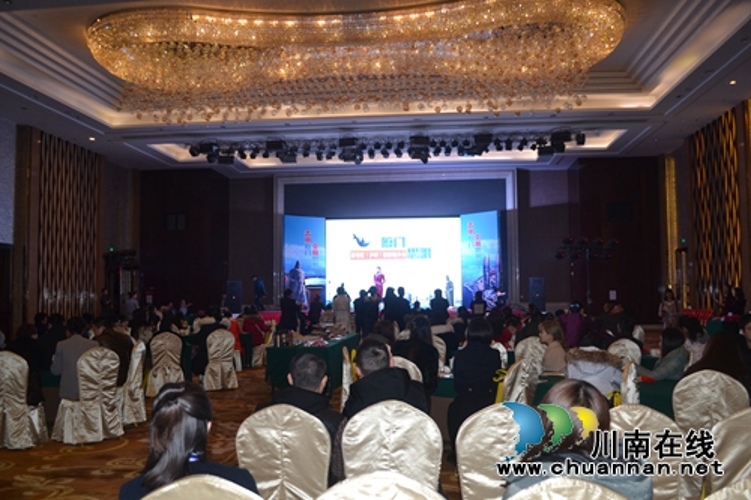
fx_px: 688
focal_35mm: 33
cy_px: 250
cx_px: 376
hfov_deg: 57.2
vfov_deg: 39.9
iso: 400
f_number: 4
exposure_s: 1/80
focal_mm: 22
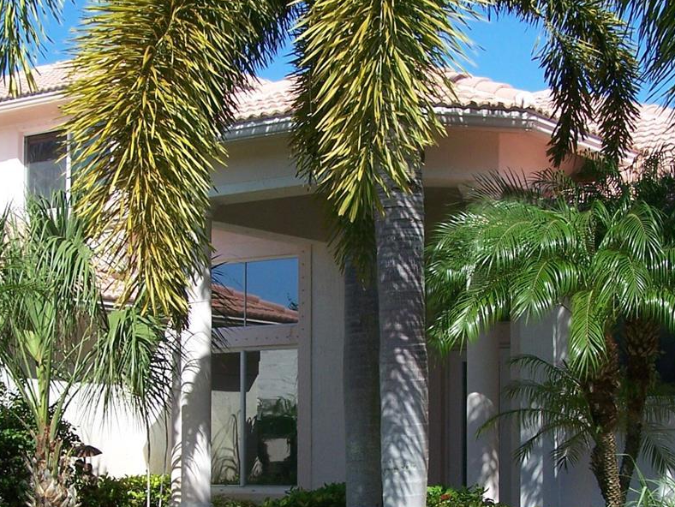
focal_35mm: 77
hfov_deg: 25.3
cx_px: 344
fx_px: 1502
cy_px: 385
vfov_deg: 19.0
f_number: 4
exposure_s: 1/640
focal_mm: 6.3
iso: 80
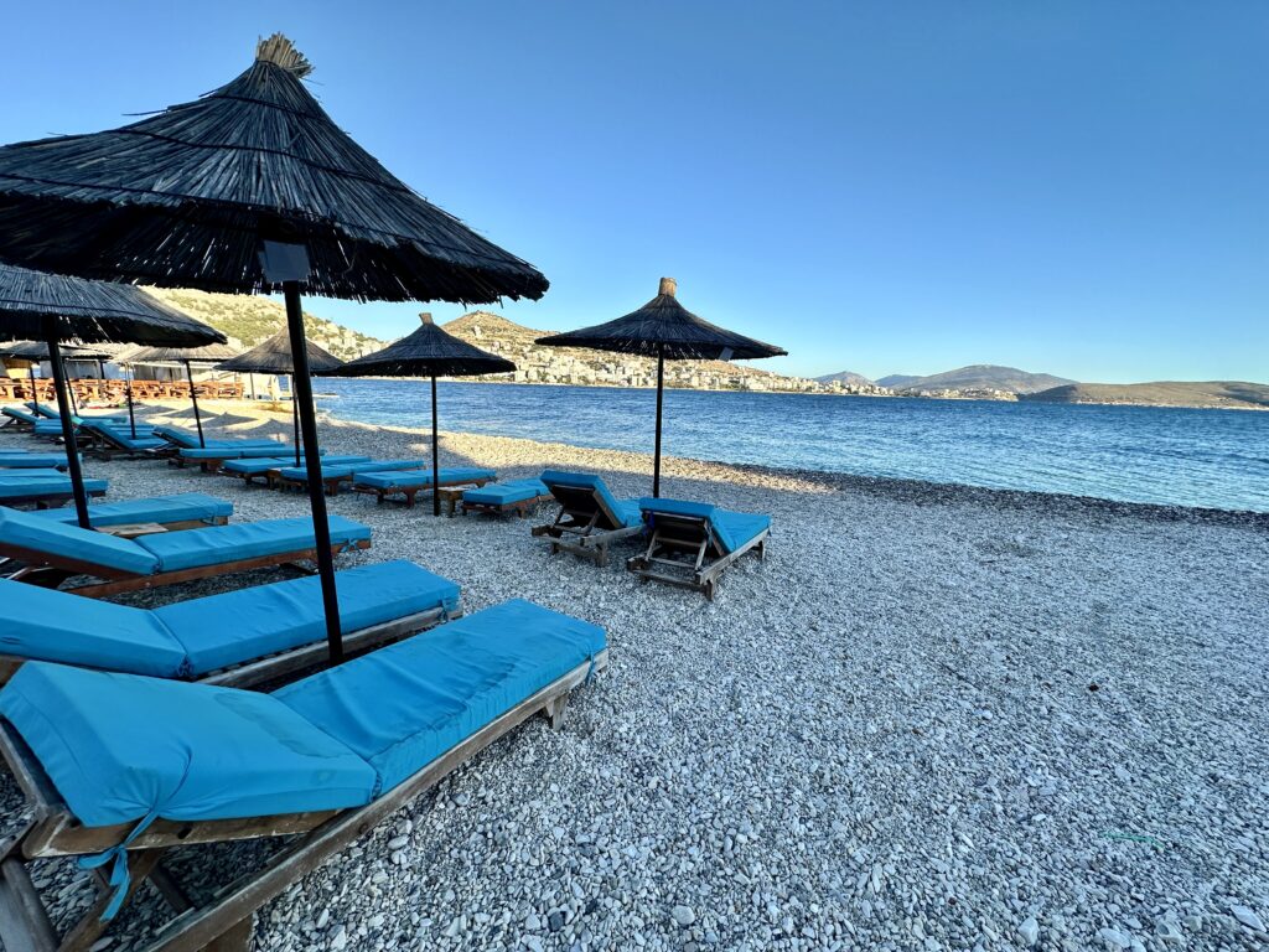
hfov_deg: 102.1
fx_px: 513
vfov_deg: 85.7
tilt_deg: -9.8
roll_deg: -3.6
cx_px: 634
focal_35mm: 14
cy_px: 476
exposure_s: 1/842
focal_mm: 2.22
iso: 40
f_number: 2.2
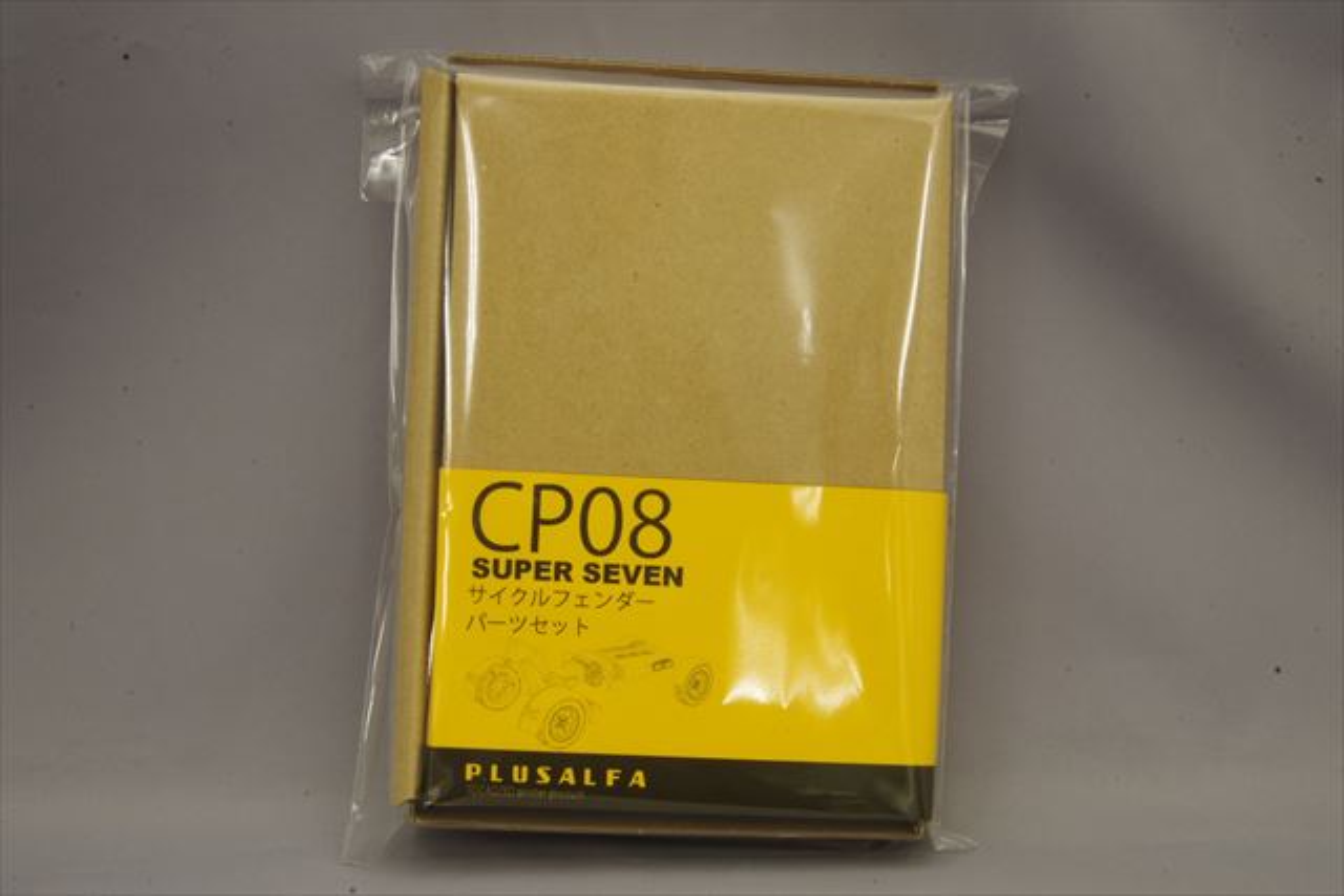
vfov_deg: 23.8
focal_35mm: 57
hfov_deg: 35.0
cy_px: 448
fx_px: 2128
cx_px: 672
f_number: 32
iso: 200
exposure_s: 2
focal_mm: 38
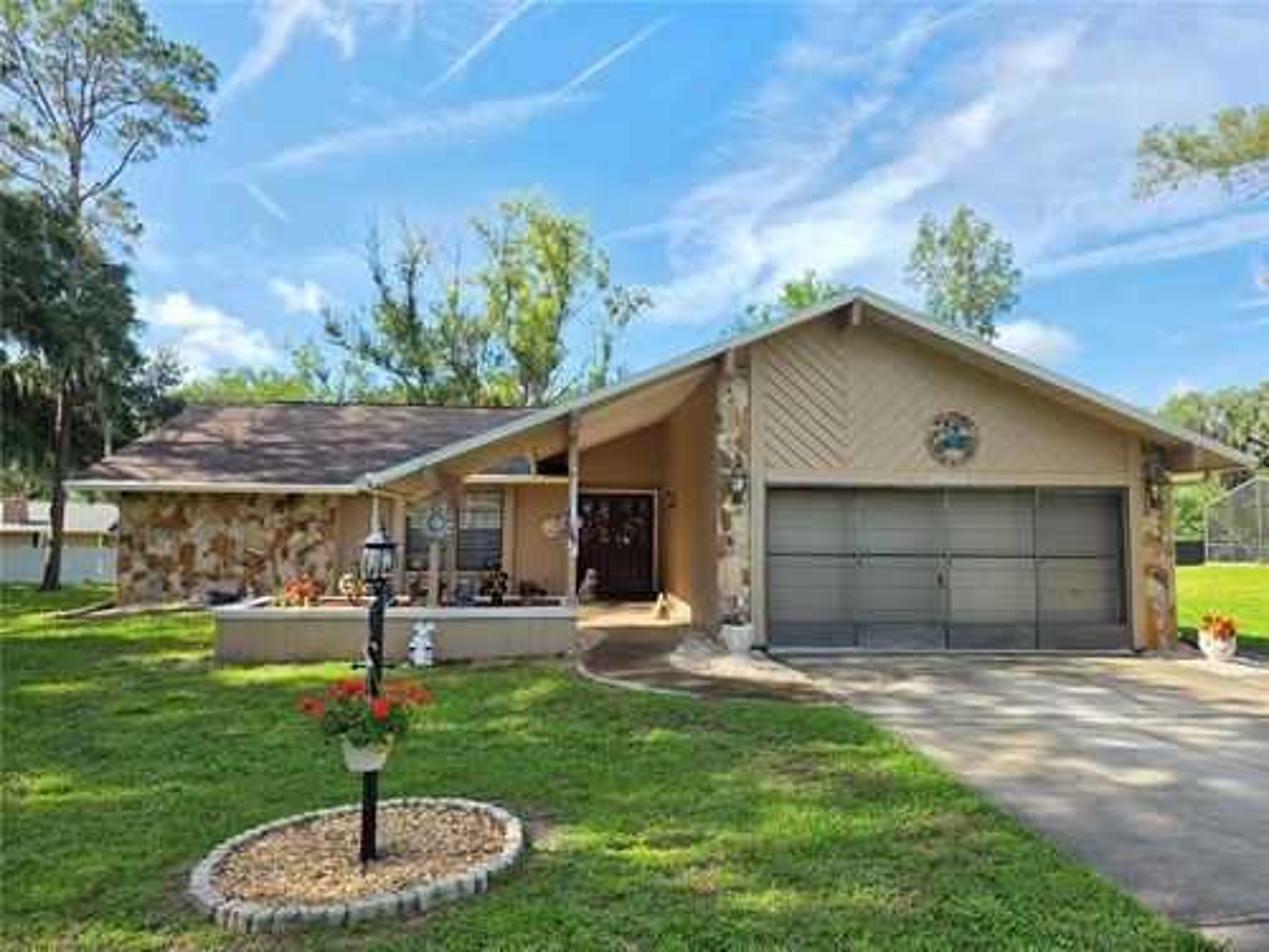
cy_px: 476
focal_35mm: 23
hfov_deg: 73.9
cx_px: 634
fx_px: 843
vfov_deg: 58.9
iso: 80
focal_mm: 6.3
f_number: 1.7
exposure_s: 1/2737
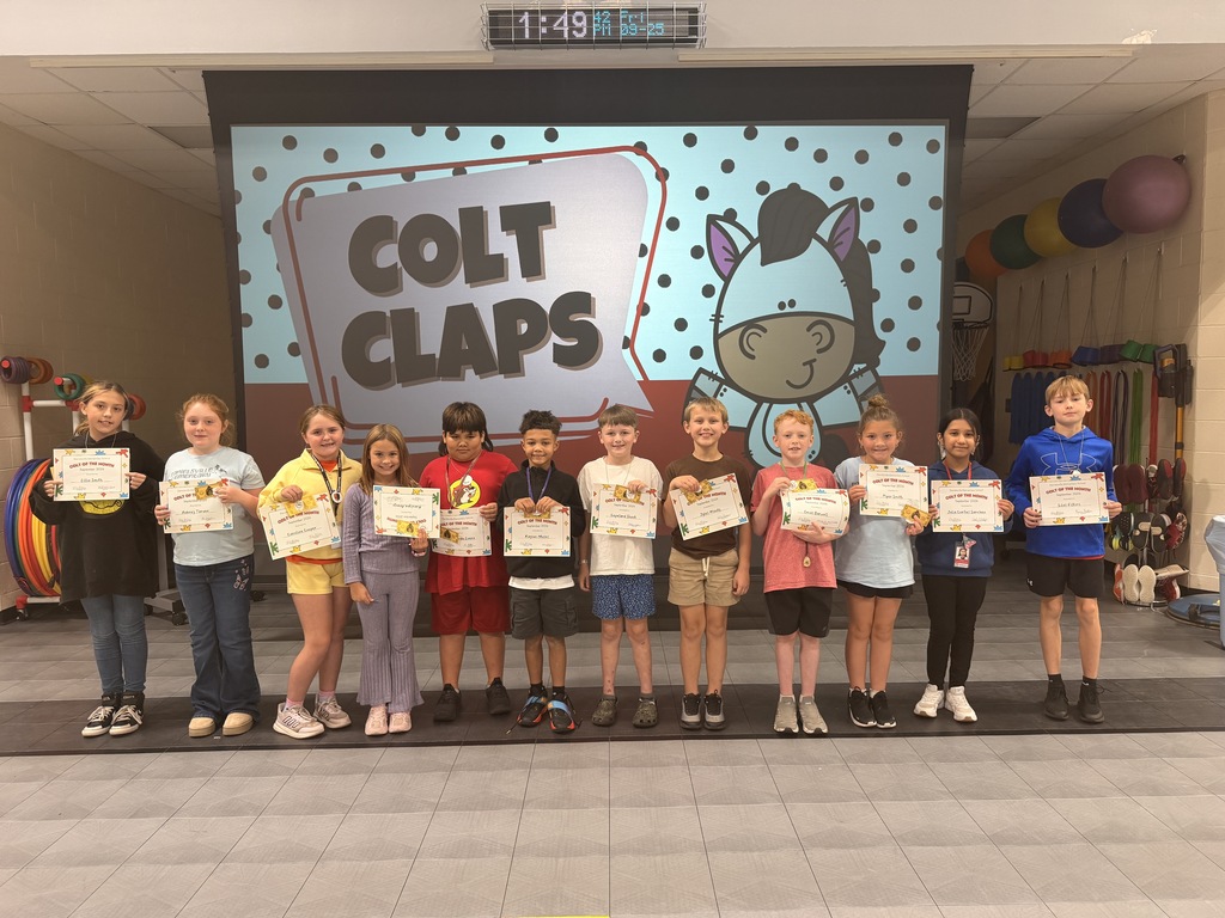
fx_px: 849
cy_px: 459
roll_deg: +1.3
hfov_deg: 71.6
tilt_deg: -4.6
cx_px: 612
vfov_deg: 56.8
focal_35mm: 24
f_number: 1.78
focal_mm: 6.76
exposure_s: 1/90
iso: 200
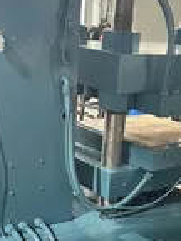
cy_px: 223
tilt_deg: -23.4
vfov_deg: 26.0
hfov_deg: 20.4
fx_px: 502
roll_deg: -4.4
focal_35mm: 72
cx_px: 109
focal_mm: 5.7
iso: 400
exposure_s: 1/40
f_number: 1.5
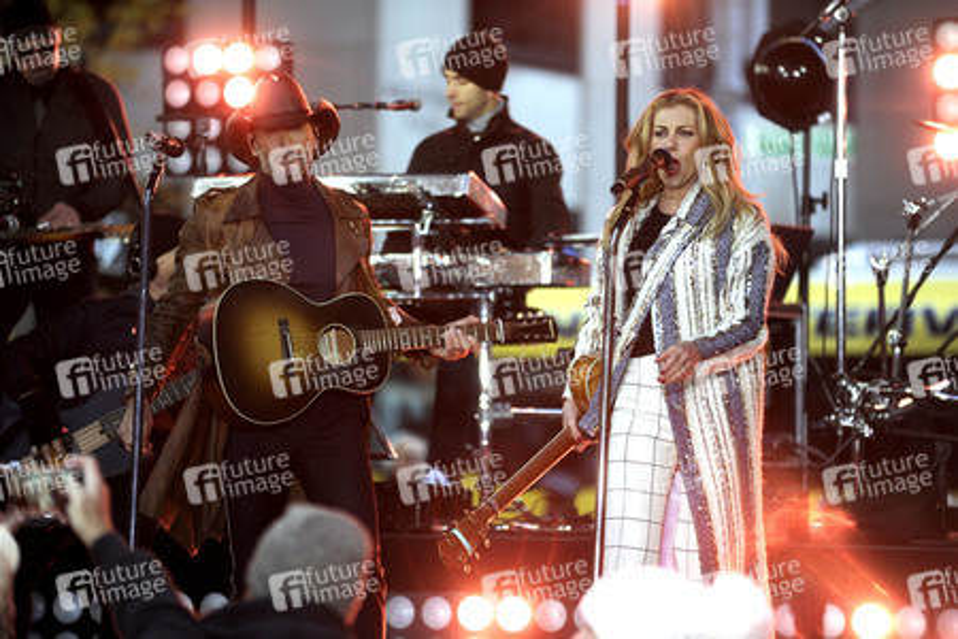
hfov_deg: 10.3
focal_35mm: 200
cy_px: 320
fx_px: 5322
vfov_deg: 6.9
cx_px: 479
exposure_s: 1/800
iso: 1000
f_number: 3.2
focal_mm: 200
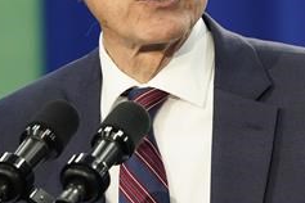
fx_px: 10835
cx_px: 197
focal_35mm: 1279
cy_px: 29
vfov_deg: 1.1
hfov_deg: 1.6
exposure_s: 1/200
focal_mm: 467
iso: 6400
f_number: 6.3
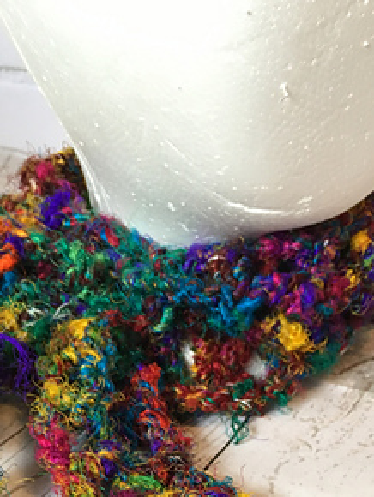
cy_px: 535
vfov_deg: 27.8
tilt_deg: -38.7
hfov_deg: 23.0
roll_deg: +1.4
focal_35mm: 64
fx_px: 921
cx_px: 178
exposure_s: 1/30
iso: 80
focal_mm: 4.15
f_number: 2.2
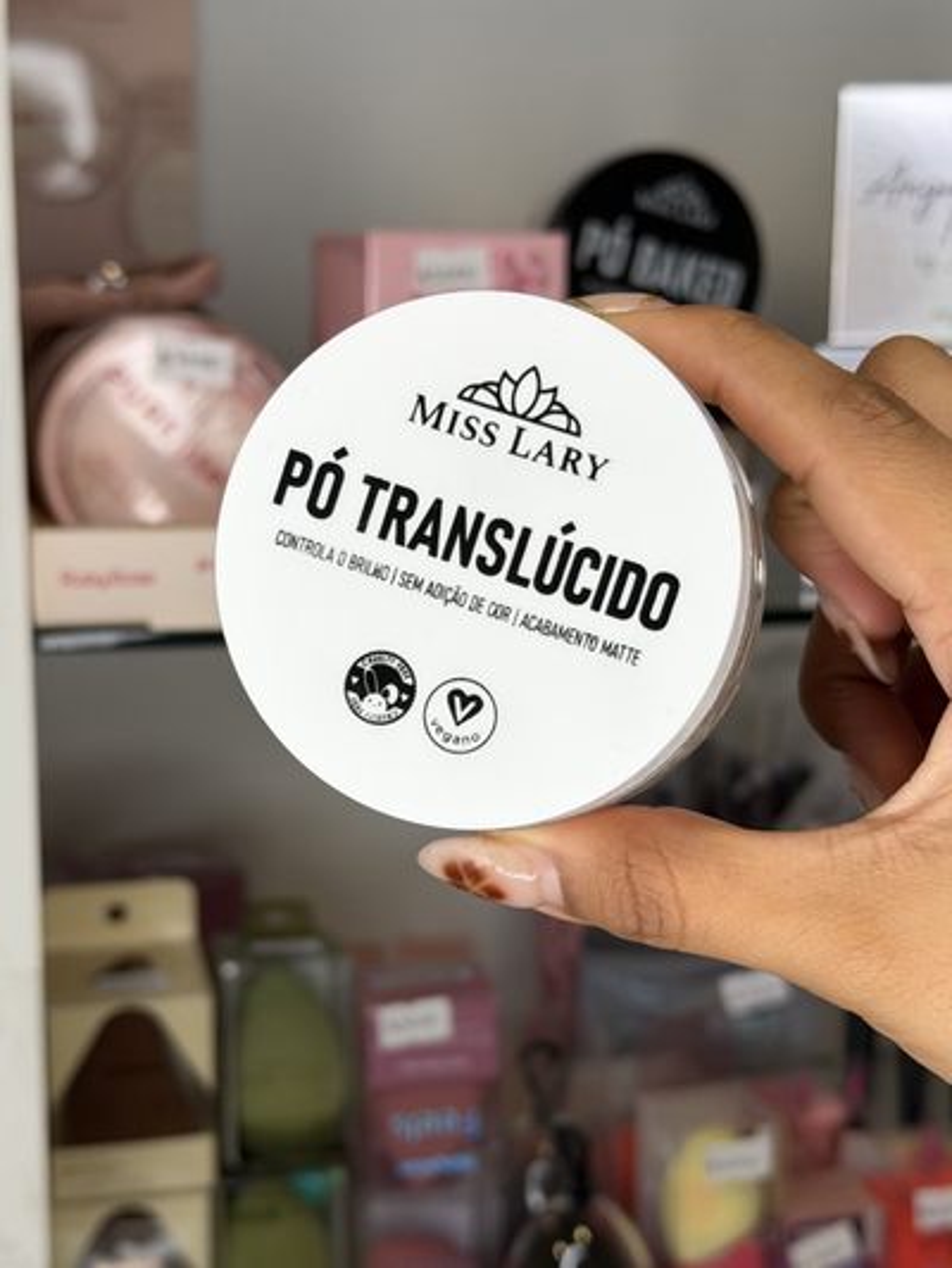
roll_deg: -1.1
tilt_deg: -11.9
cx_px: 476
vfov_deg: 39.6
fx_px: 1759
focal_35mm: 48
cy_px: 634
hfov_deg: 30.3
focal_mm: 6.76
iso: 64
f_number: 1.78
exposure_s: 1/237
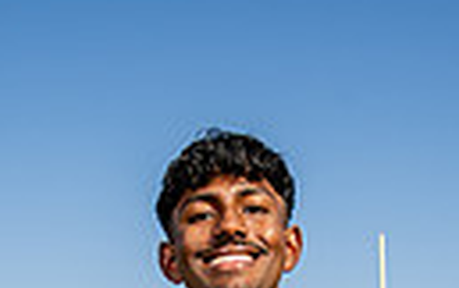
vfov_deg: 12.0
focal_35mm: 85
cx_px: 213
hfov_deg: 24.3
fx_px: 1065
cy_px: 718
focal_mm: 24
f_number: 7.1
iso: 50
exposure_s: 1/125
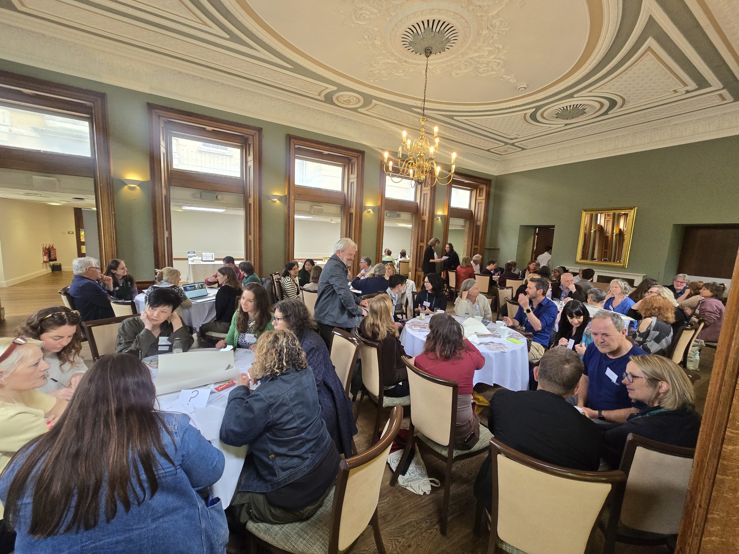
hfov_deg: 106.2
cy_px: 277
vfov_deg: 89.9
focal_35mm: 13
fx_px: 278
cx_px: 370
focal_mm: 2.2
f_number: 2.2
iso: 250
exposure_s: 1/50
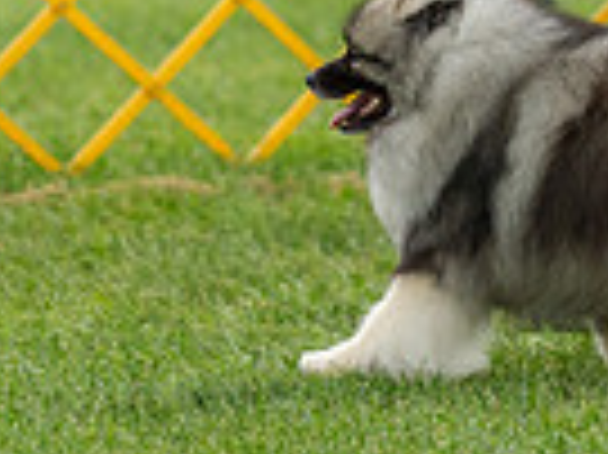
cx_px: 302
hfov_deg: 2.5
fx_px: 13846
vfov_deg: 1.9
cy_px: -182
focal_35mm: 789
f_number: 2.8
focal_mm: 191
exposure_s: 1/640
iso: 640
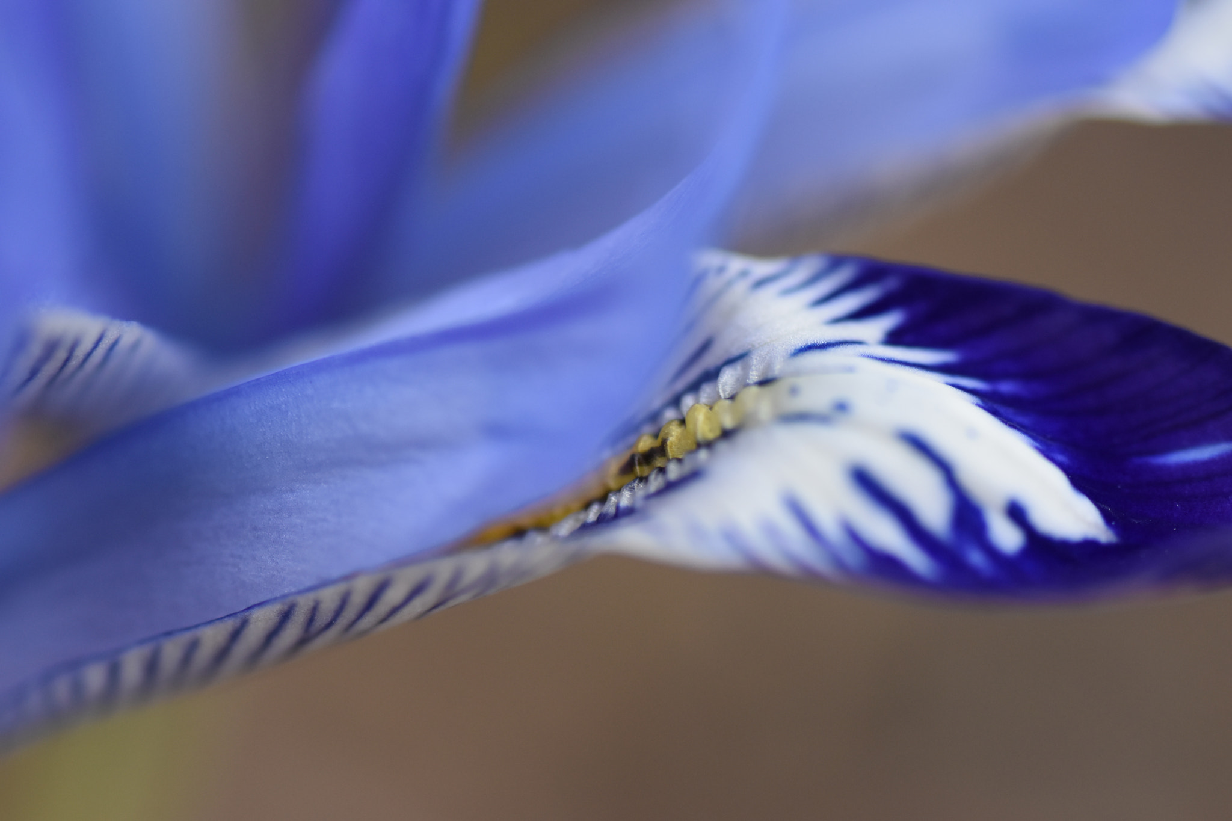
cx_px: 616
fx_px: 4619
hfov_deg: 15.2
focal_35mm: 135
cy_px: 410
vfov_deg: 10.2
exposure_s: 1/800
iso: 800
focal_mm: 90
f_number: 5
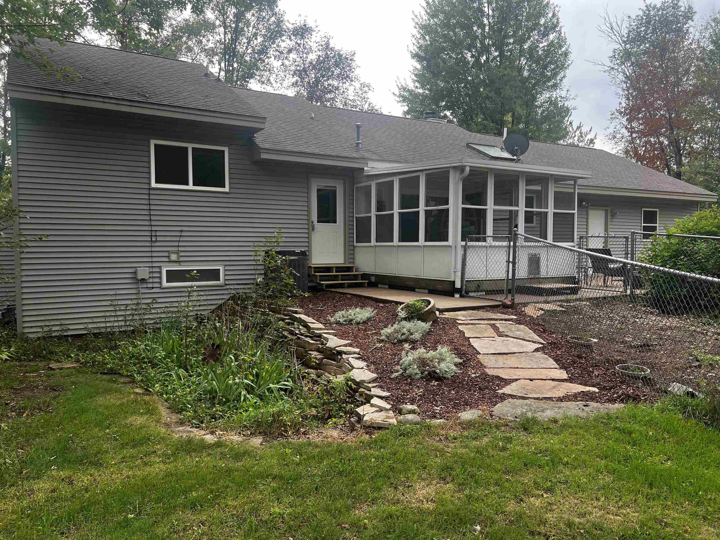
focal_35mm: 26
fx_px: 541
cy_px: 270
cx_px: 360
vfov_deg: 53.1
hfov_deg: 67.3
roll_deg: -0.2
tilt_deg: -3.4
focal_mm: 5.7
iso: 50
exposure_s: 1/448
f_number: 1.5
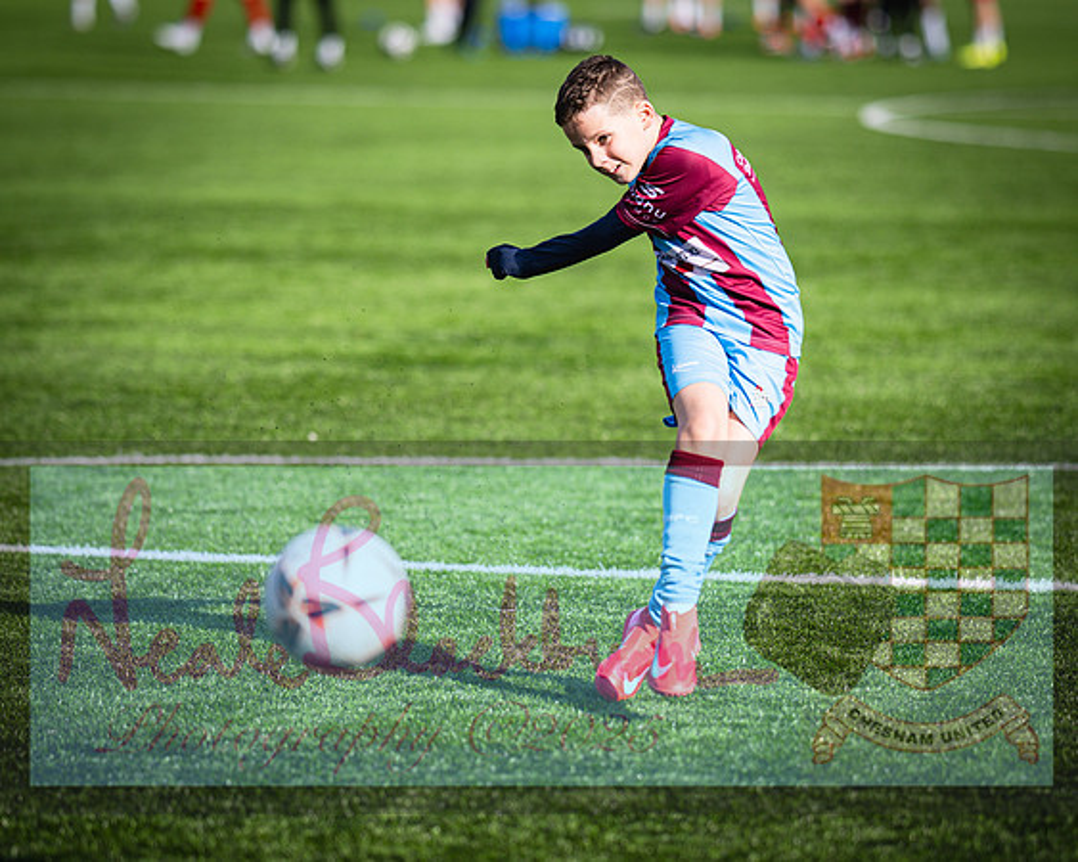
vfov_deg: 6.8
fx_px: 7264
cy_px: 431
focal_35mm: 228
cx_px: 539
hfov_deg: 8.5
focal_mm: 135
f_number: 1.8
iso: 80
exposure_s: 1/2500
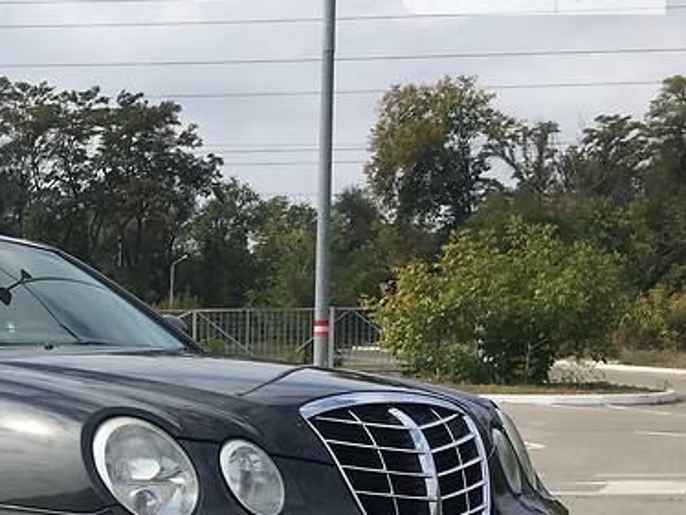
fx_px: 1229
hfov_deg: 28.7
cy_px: 464
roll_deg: -0.6
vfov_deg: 23.1
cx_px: -40
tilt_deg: -3.9
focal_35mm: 62
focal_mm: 4.2
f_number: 2.2
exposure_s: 1/1131
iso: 25
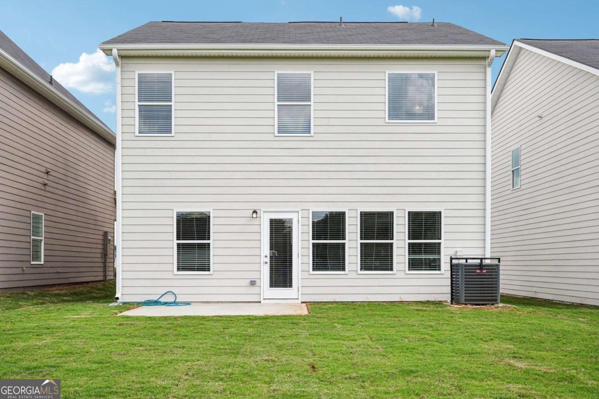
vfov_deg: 38.4
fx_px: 574
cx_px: 300
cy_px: 200
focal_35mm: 34
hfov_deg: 55.1
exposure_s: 1/640
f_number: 8
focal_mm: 34.5
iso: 400
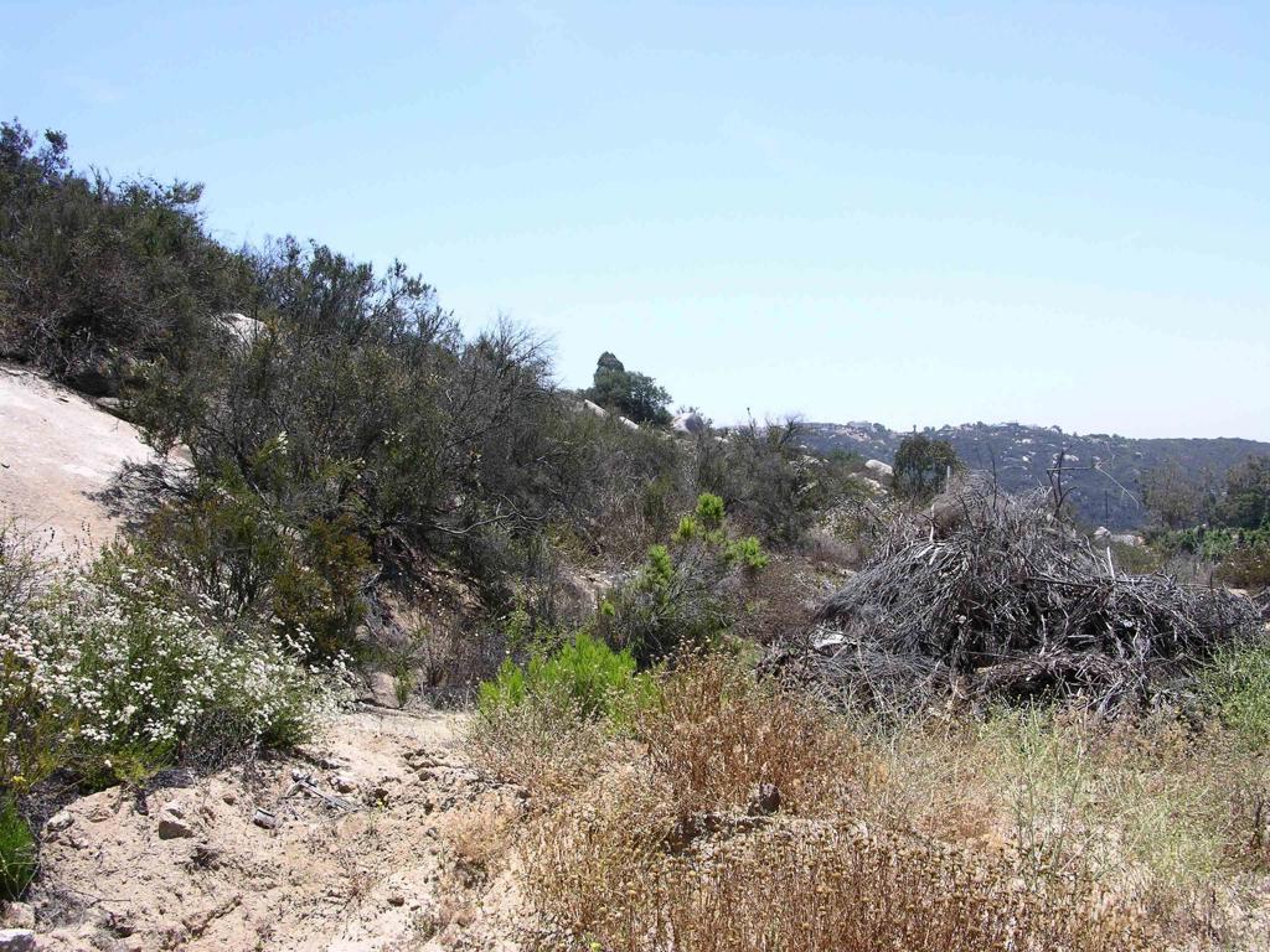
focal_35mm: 35
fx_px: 1284
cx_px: 635
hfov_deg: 52.6
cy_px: 476
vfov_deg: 40.7
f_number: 8
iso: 50
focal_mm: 8.9
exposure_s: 1/132
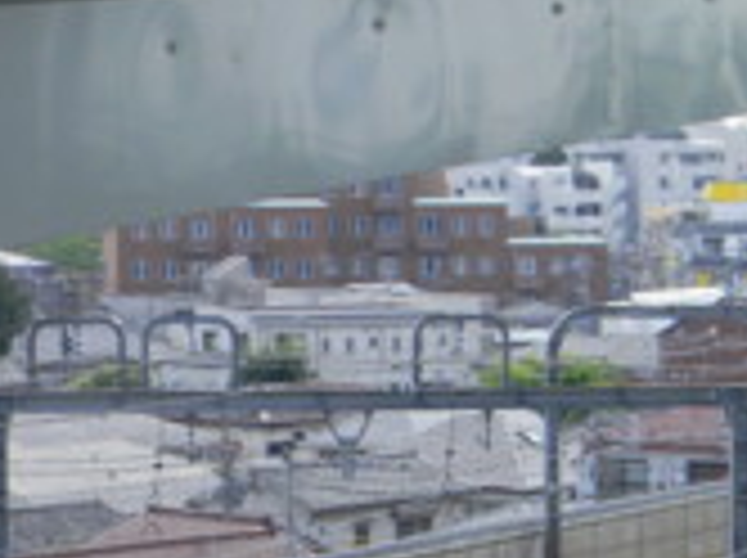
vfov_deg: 8.1
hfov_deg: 10.9
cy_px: 572
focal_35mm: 182
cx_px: 324
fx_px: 3922
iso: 80
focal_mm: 12.2
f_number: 4.3
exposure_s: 1/347
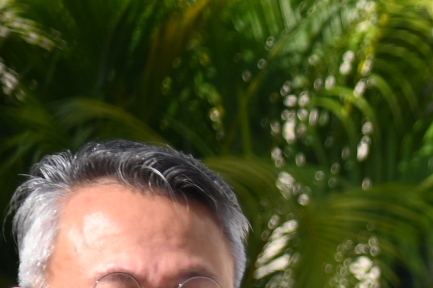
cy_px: 489
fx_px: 9725
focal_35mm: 809
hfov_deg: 2.5
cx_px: 1348
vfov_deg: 1.7
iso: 100
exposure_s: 1/500
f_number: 8
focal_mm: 120
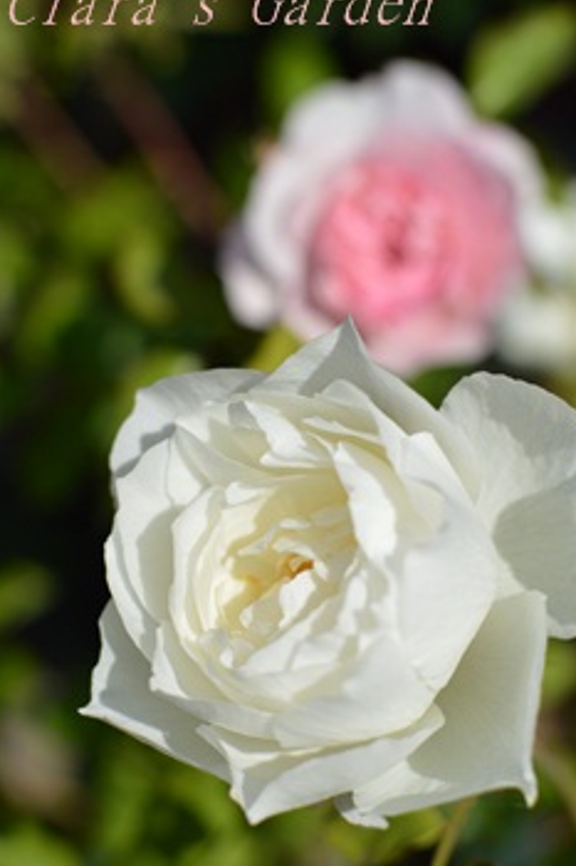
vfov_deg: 29.8
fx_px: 1625
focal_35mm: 68
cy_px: 434
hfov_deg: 20.1
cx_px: 302
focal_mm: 35
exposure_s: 1/1250
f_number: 4
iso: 100
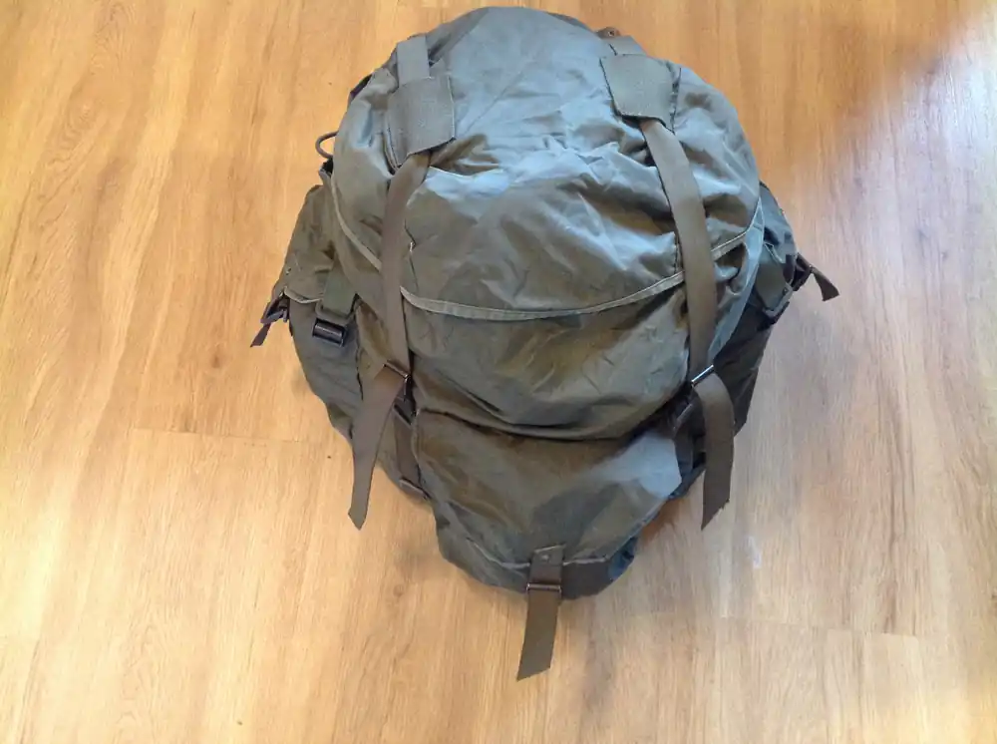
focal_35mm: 35
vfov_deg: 40.6
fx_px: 1006
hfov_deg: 52.7
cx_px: 498
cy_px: 372
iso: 400
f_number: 2.4
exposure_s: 1/15
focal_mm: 4.28
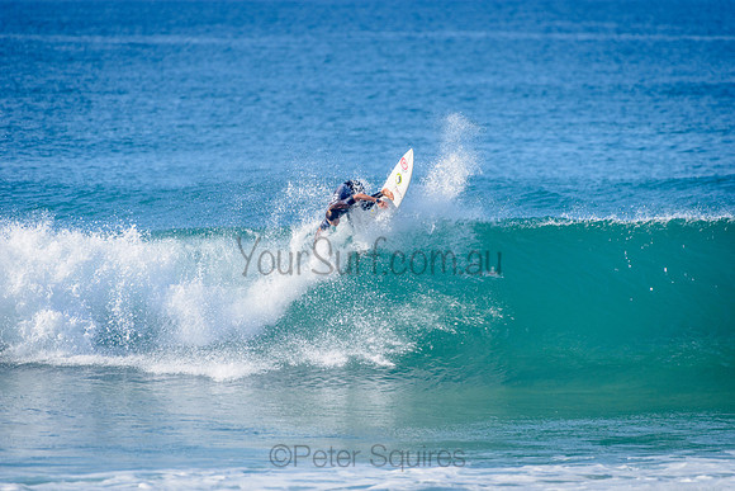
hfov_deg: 4.1
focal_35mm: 505
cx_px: 368
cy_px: 246
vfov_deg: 2.7
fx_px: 10316
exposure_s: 1/2000
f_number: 5.6
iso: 200
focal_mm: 500
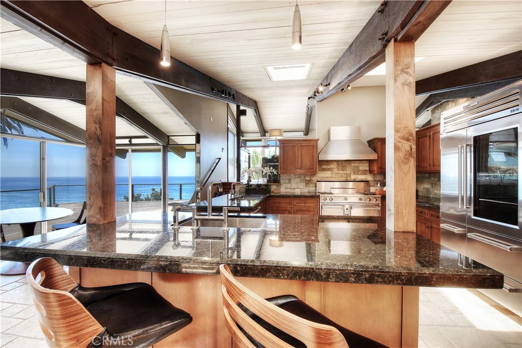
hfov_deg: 100.4
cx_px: 261
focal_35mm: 15
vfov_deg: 77.3
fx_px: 218
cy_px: 174
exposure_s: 1/20
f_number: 8
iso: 100
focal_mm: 10
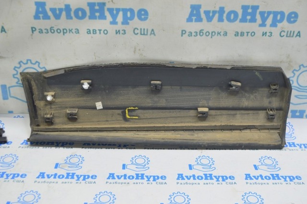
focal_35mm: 45
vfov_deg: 29.8
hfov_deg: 43.7
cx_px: 154
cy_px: 102
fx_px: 383
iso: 400
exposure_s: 1/20
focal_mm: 30
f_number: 5.6
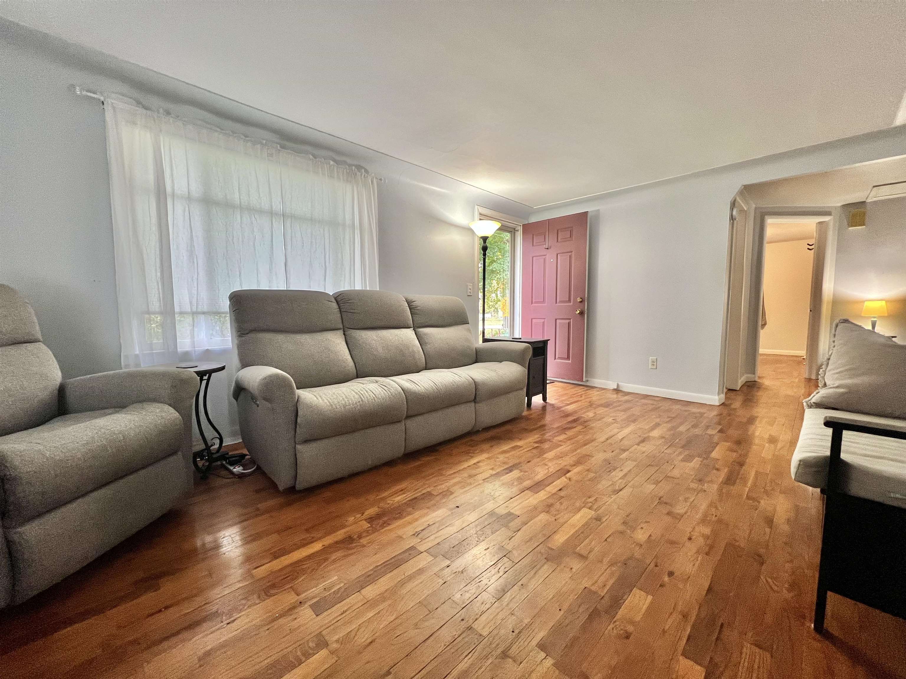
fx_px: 340
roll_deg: +0.4
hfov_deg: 106.2
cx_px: 453
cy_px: 340
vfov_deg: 89.9
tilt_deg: -4.8
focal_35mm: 13
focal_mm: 1.57
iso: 200
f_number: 1.8
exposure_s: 1/60
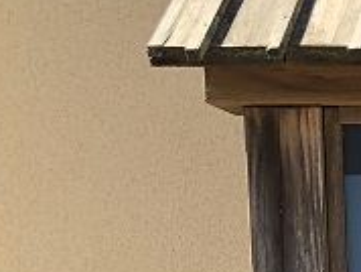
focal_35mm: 128
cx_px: 636
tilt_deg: -11.2
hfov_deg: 13.8
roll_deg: +0.0
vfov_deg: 10.7
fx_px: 1337
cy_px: 531
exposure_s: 1/279
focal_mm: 3.99
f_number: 1.8
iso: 20
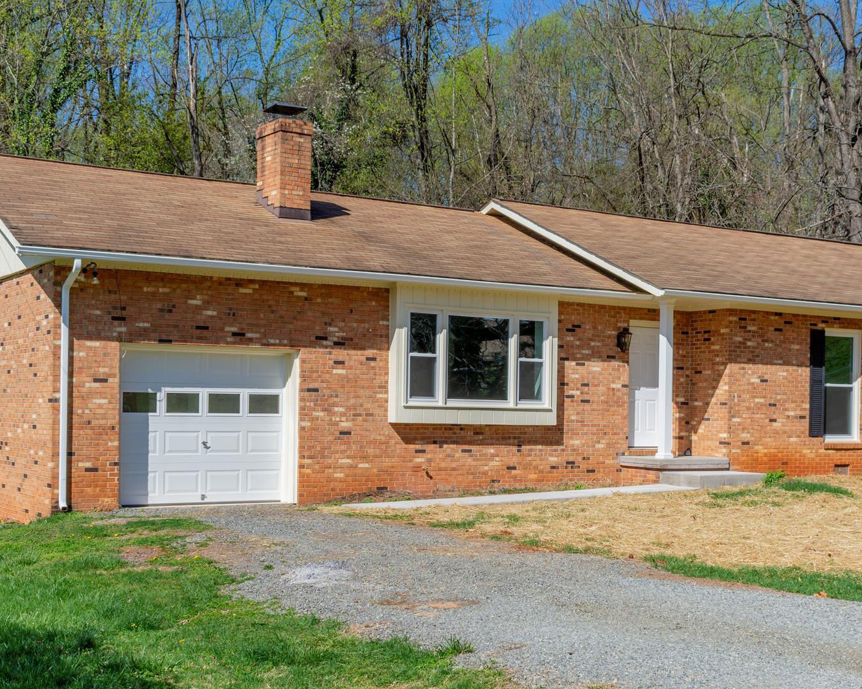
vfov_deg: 29.1
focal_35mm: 52
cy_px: 413
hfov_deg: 36.0
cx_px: 484
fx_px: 1326
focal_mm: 24
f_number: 8
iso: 100
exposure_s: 1/400
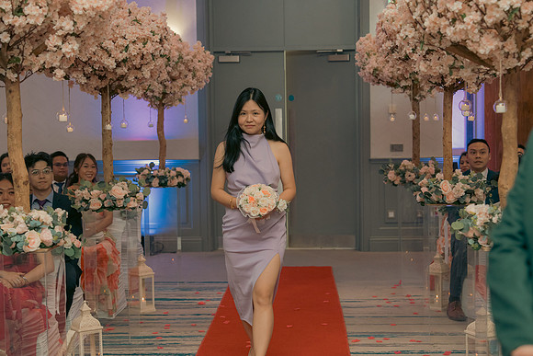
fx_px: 933
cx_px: 266
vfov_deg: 21.6
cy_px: 178
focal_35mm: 63
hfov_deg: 31.9
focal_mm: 63
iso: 2500
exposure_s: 1/160
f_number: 3.5
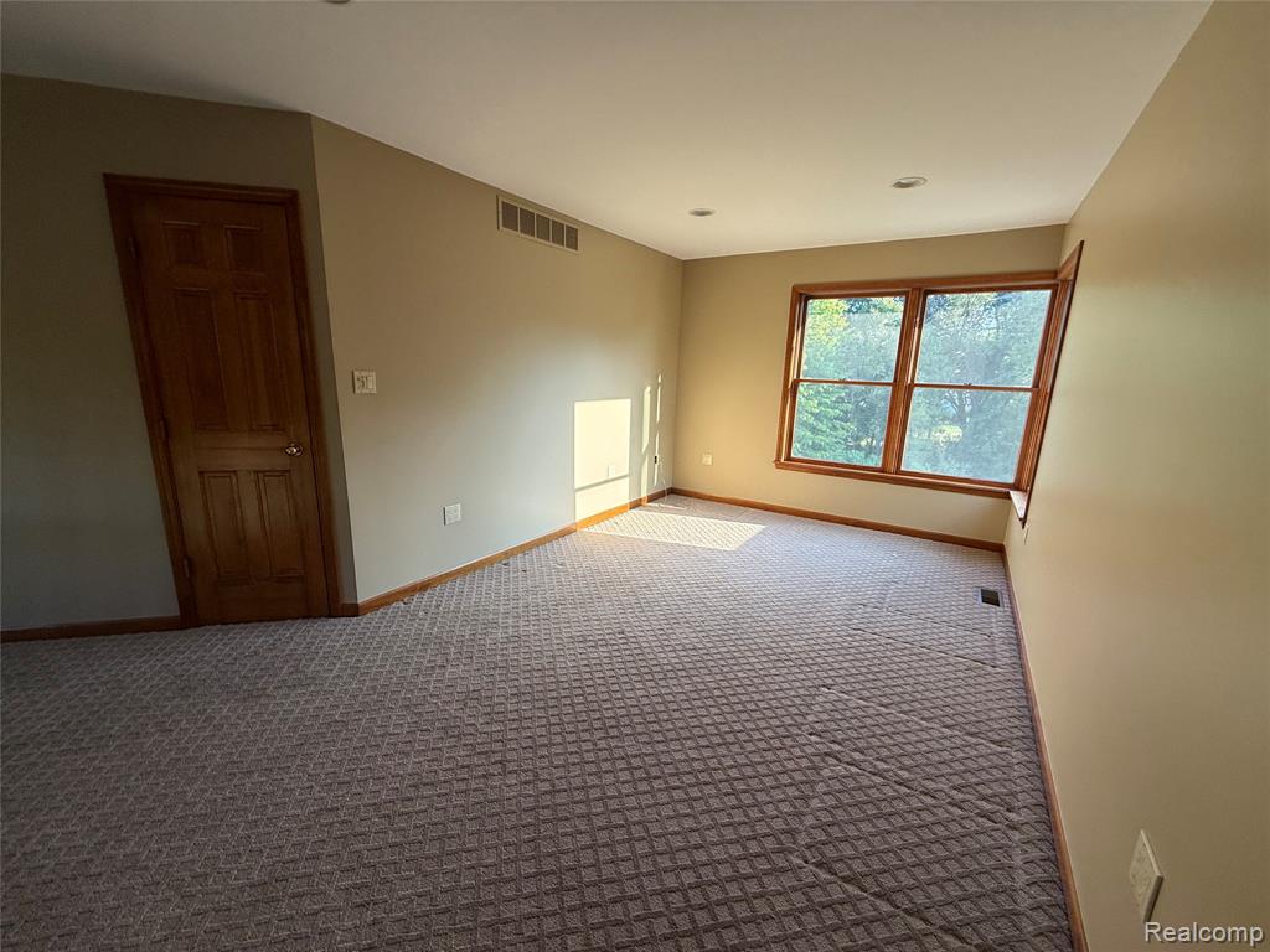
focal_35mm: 14
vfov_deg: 85.7
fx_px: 514
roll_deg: -0.9
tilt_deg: -10.8
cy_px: 476
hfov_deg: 102.1
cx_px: 635
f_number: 2.2
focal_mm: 2.22
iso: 80
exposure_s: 1/99
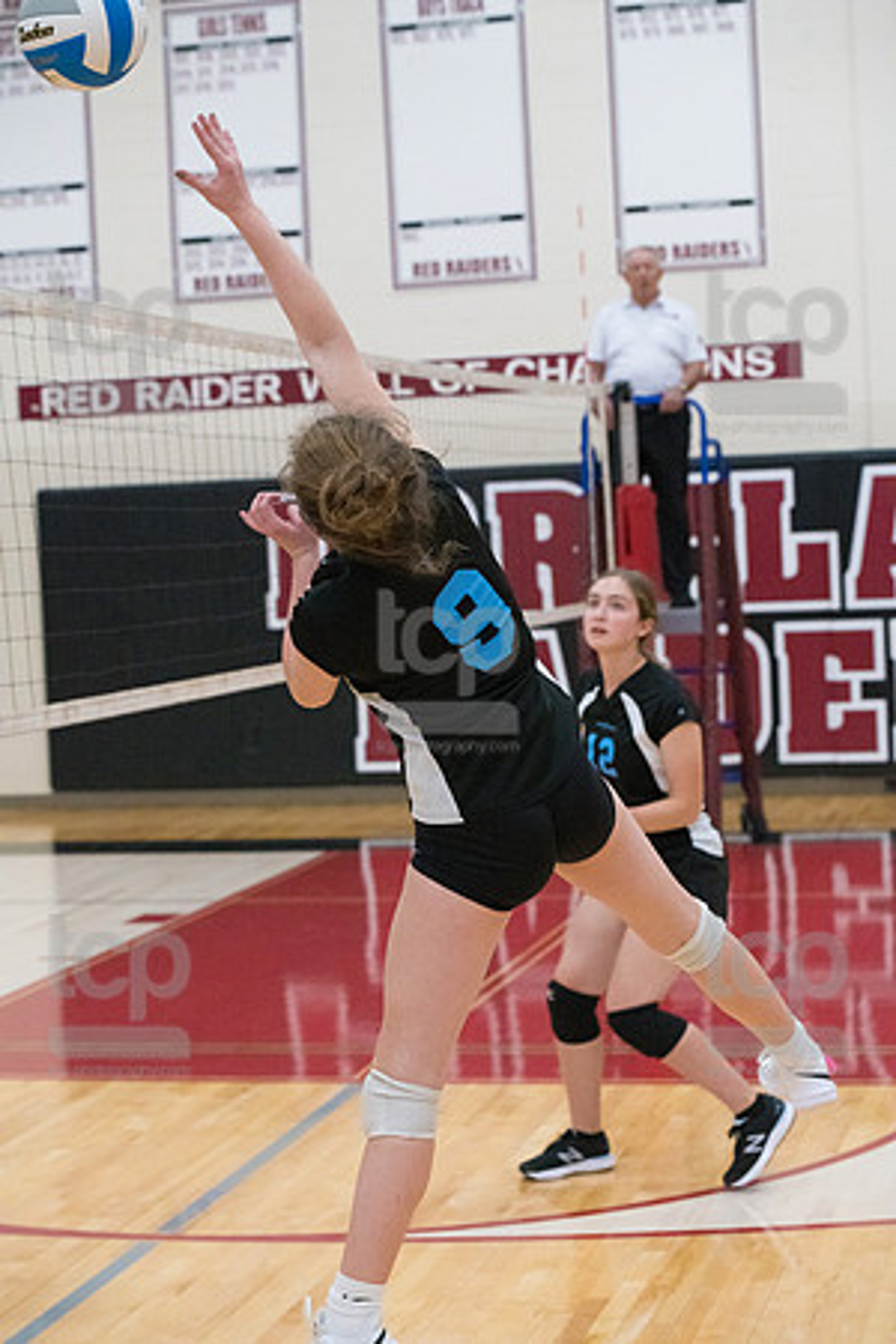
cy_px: 672
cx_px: 448
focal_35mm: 78
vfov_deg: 26.0
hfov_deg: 17.5
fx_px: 2912
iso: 6400
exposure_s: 1/1000
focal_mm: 78
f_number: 4.5
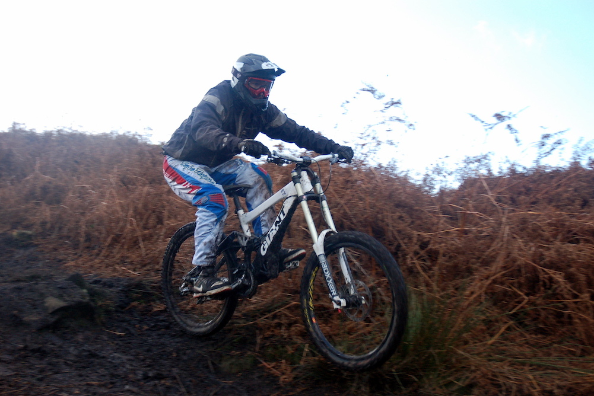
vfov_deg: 28.4
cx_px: 294
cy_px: 198
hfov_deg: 41.5
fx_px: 784
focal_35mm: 48
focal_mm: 31
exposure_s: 1/500
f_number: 4
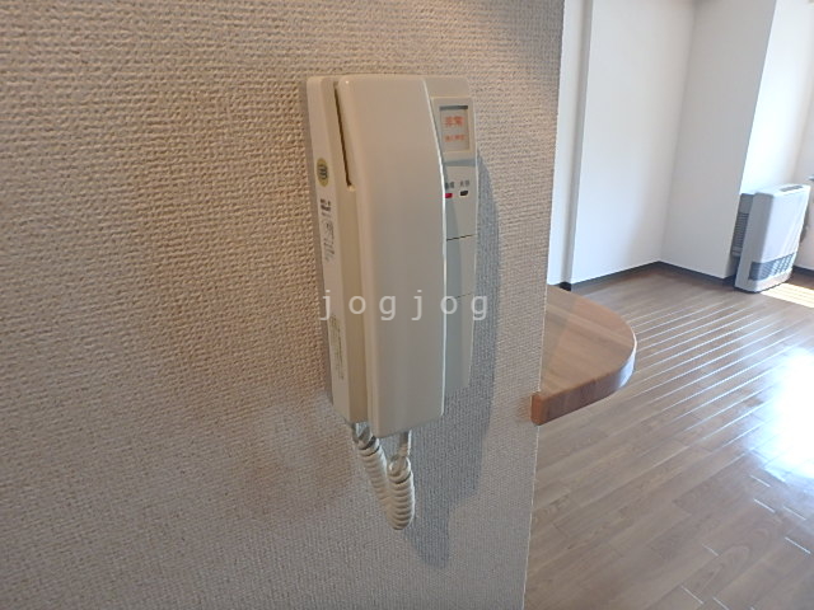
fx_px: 494
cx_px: 407
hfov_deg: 79.0
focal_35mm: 21
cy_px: 305
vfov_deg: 63.4
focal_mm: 3.7
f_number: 3.5
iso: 200
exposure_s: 1/40
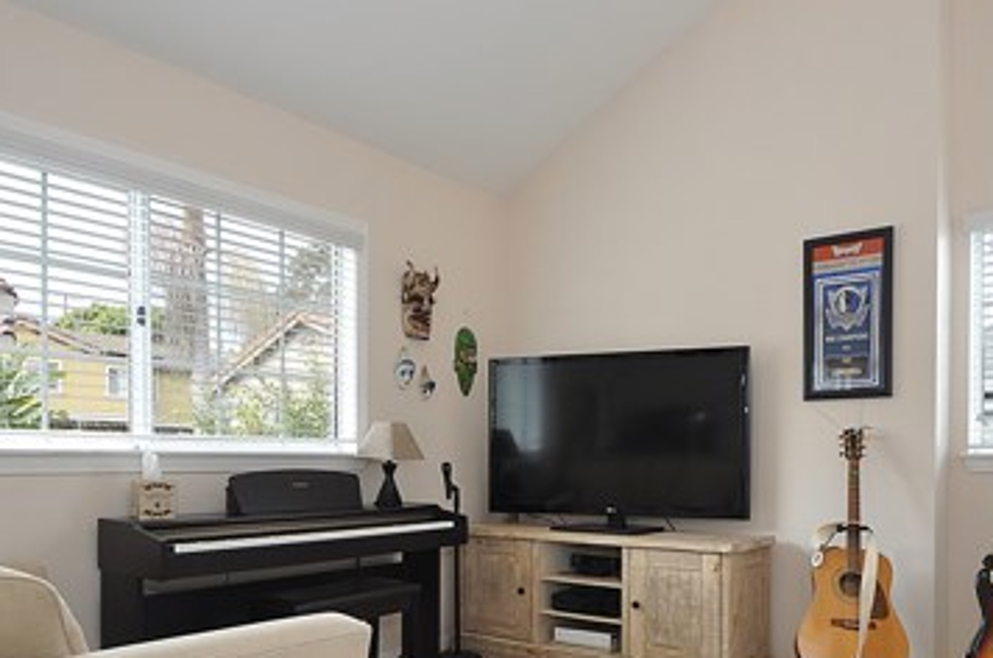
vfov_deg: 46.3
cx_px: 572
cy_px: 481
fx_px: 743
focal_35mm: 27
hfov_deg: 67.1
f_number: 8
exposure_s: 1/25
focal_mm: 10
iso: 320
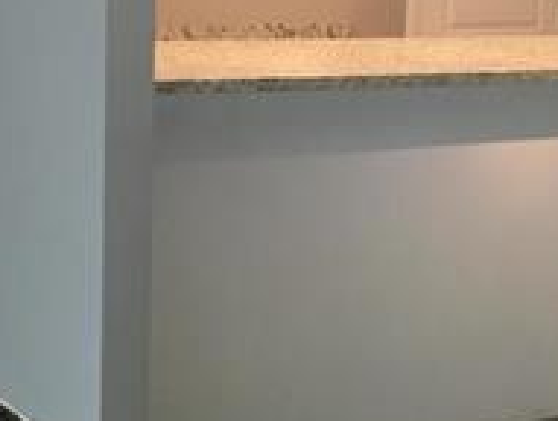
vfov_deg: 15.3
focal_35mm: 97
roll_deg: -2.0
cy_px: 126
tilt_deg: -9.3
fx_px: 1567
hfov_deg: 20.0
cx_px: 456
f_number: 2.2
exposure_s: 1/30
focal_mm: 4.15
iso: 64
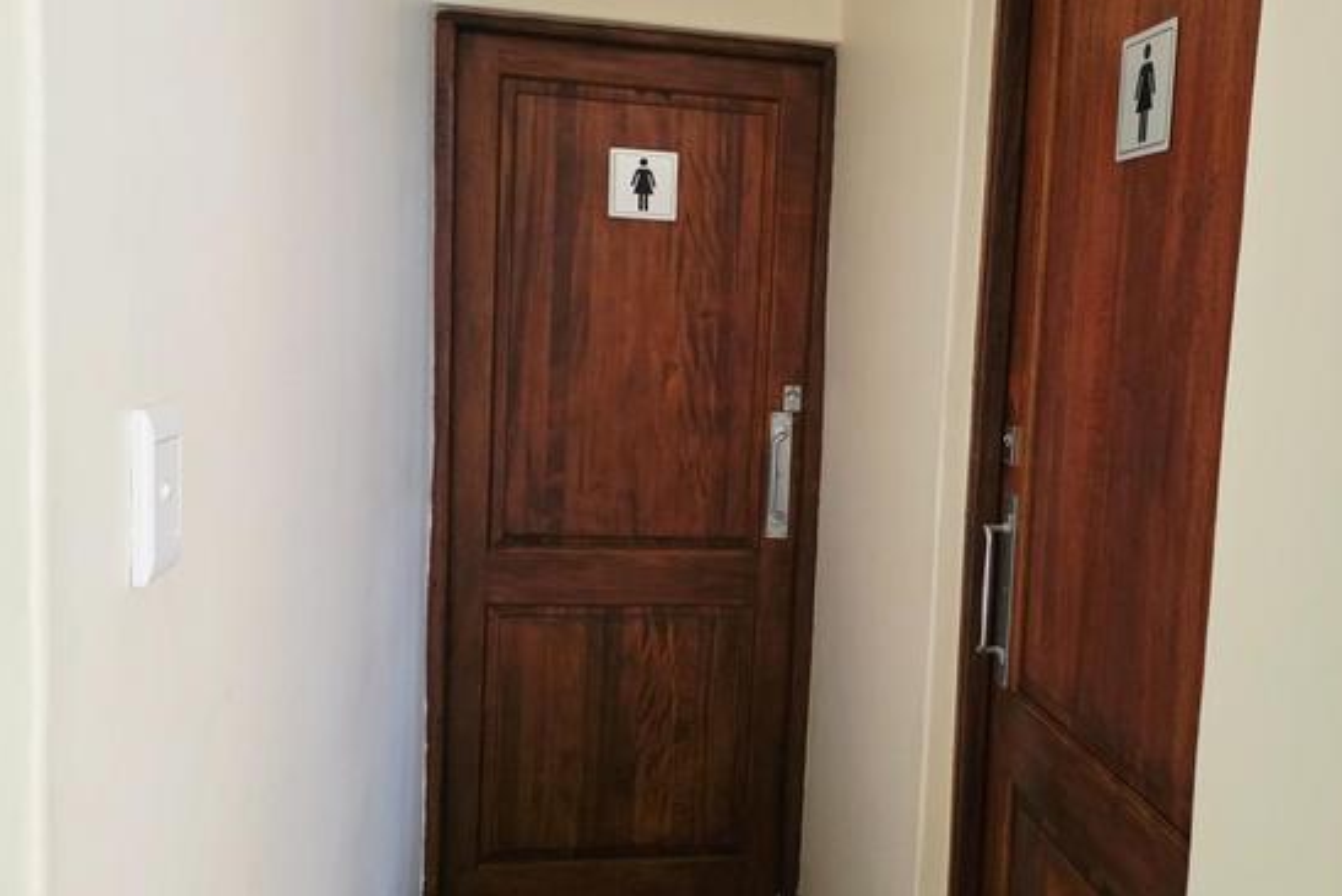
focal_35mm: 35
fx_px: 1305
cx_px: 812
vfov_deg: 37.9
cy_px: 420
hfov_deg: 54.0
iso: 1600
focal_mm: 6.3
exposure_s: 1/100
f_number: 1.7
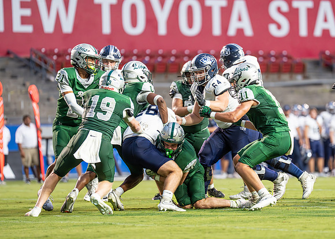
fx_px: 2589
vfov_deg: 5.3
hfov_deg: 7.4
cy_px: 104
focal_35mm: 272
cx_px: 230
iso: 2500
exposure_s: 1/1250
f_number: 2.8
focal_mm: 200
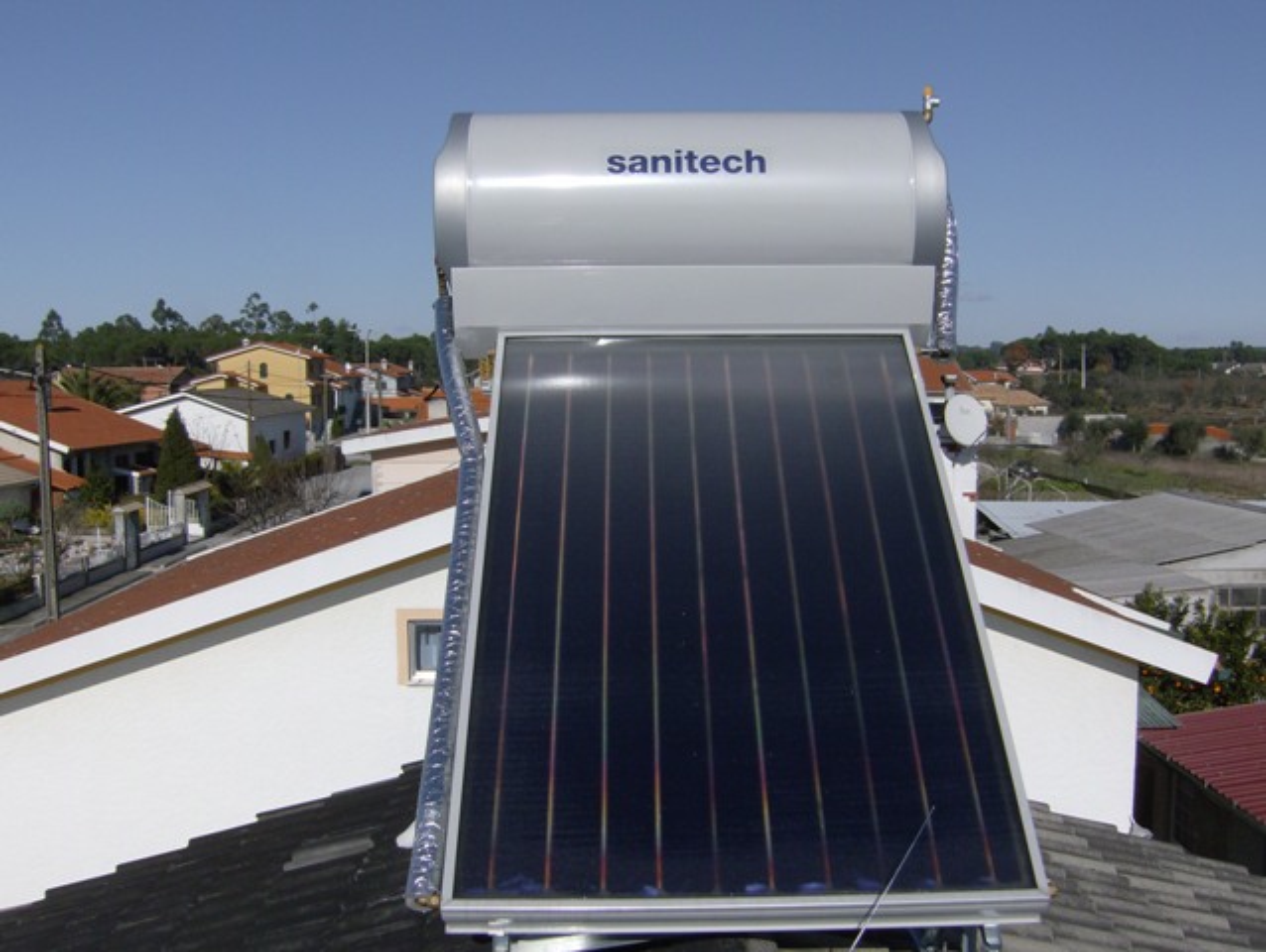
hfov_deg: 51.3
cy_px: 476
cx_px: 633
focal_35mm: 36
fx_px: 1318
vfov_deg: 39.7
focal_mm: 6
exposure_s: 1/2000
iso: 100
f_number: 4.7
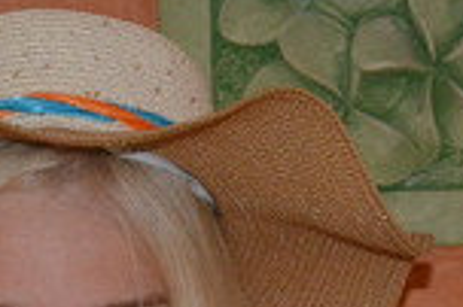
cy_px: 473
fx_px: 3649
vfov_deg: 4.8
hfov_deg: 7.3
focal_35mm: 284
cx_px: 180
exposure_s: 1/60
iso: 3200
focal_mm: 48
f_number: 5.3
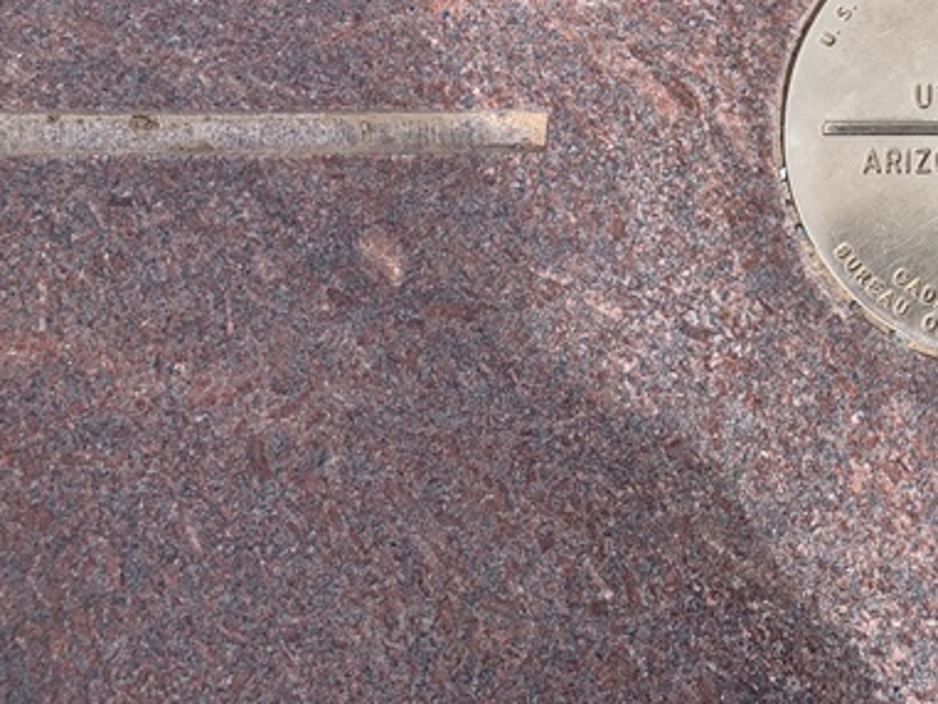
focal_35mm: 55
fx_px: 1491
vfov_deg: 25.1
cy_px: -25
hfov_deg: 32.0
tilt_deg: -79.8
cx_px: 955
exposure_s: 1/1916
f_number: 1.8
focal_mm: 4.25
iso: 25
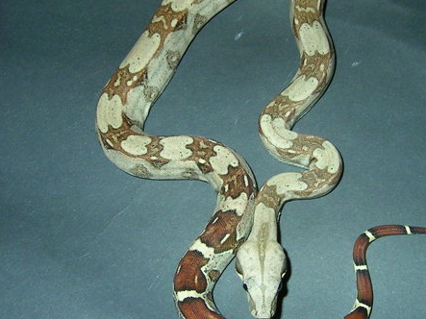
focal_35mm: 52
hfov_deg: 36.4
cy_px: 143
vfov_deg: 28.0
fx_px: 640
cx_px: 288
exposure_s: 1/30
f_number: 4.8
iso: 100
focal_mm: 5.6
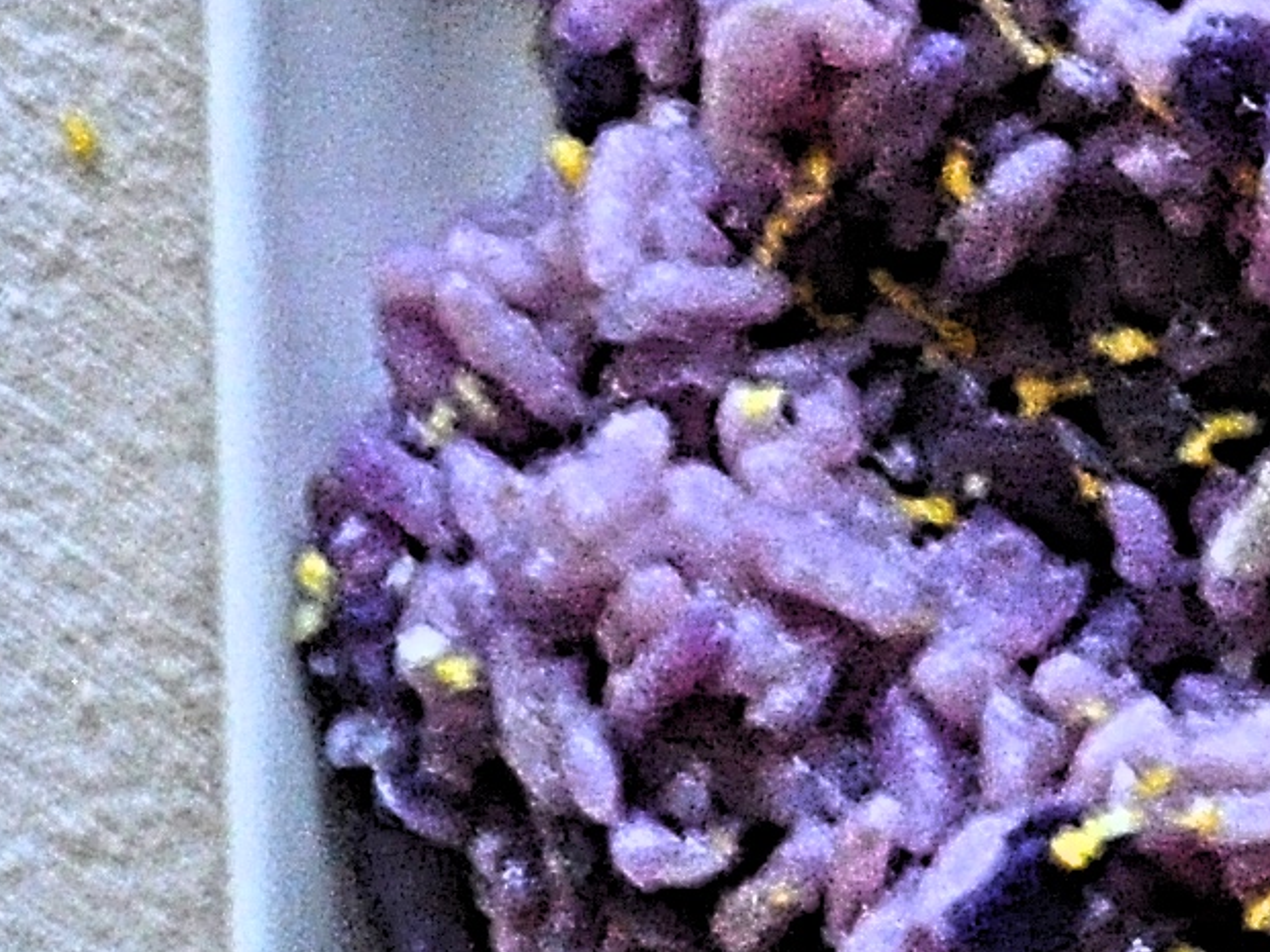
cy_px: 129
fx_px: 10580
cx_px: 1851
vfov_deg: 5.2
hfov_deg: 6.8
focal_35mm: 288
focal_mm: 29
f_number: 4.5
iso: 1600
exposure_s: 1/13
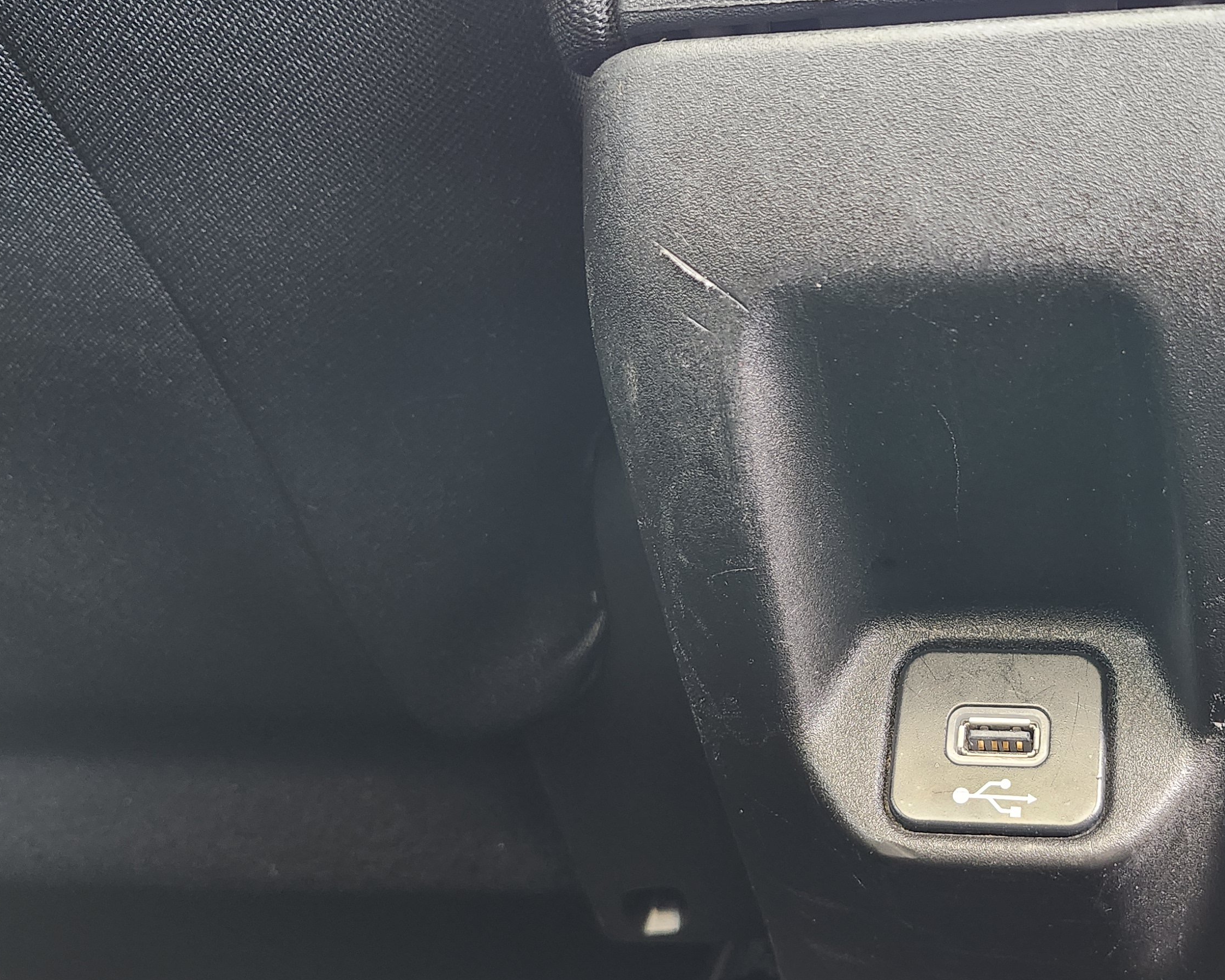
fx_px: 1450
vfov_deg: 37.3
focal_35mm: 40
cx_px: 953
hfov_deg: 43.9
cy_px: 512
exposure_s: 1/60
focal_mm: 5.54
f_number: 1.8
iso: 640
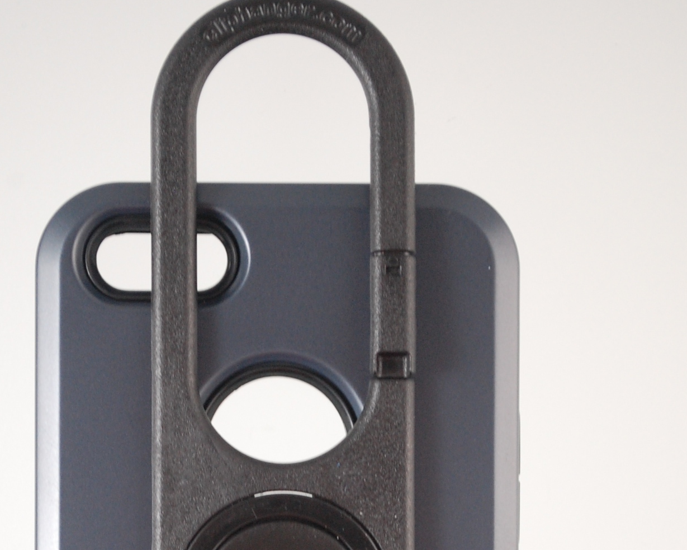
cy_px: 590
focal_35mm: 142
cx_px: 306
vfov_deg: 10.8
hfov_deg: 13.6
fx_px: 2884
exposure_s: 1/20
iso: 800
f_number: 5.6
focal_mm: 55
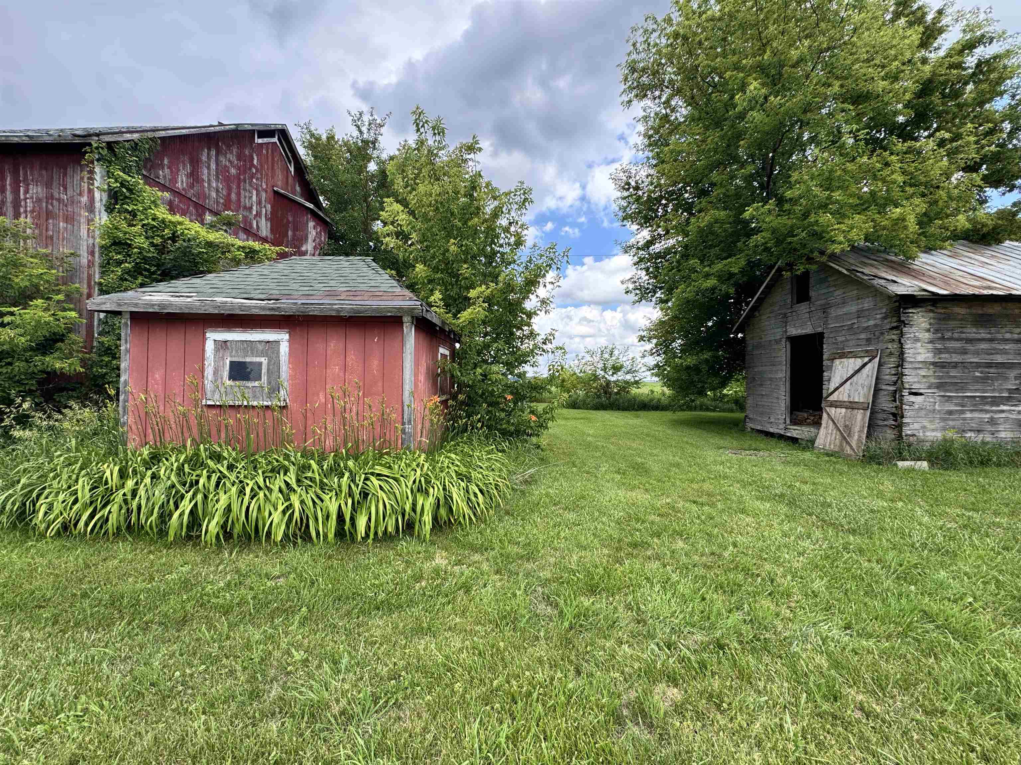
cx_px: 510
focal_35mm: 14
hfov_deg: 102.1
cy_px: 382
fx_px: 413
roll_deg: -1.5
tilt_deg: -0.8
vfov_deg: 85.7
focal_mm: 2.22
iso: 40
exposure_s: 1/394
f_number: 2.2
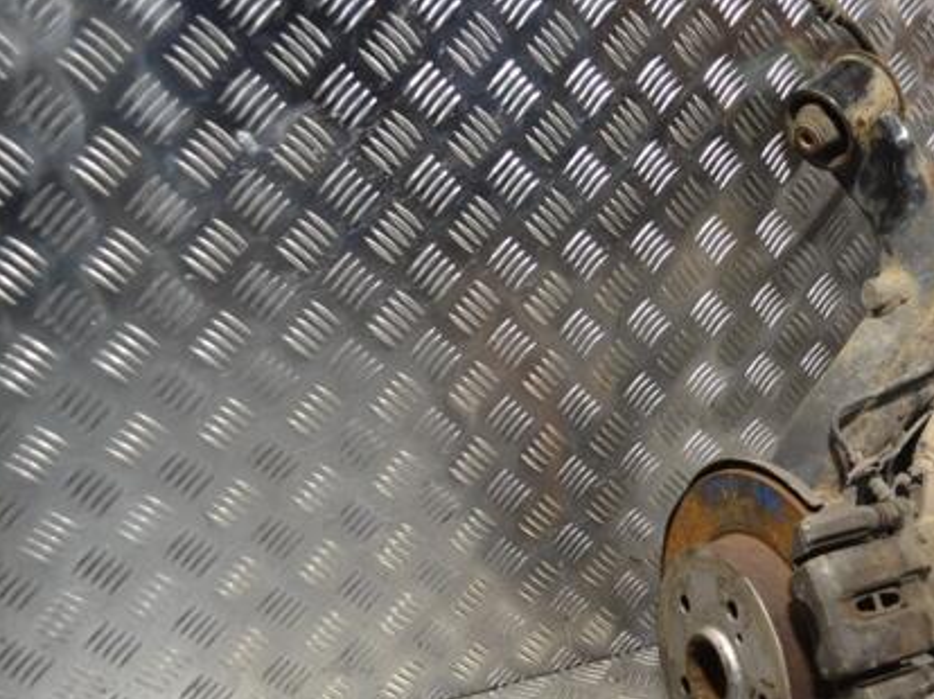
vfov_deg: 31.4
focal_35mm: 46
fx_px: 1240
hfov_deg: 40.4
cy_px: 433
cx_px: 675
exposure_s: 1/100
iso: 400
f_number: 5.6
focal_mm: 22
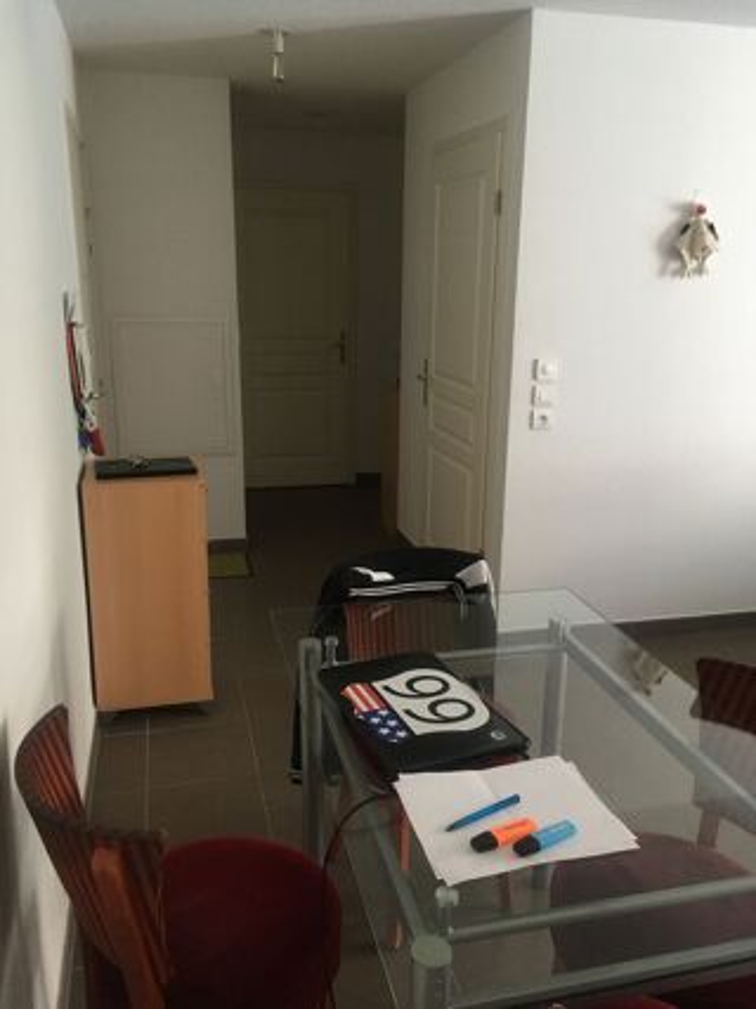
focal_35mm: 29
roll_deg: -1.2
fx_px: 845
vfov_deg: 61.7
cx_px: 378
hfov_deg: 48.2
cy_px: 504
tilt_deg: -14.7
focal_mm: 4.15
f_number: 2.2
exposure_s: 1/33
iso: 125
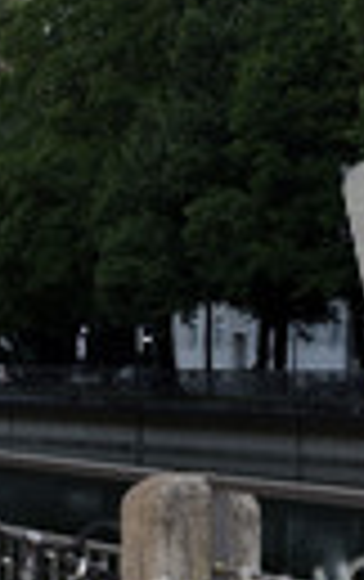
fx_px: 2594
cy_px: 432
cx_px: -193
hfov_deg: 7.9
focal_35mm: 164
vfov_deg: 12.7
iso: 800
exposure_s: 1/160
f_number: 8
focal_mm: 52
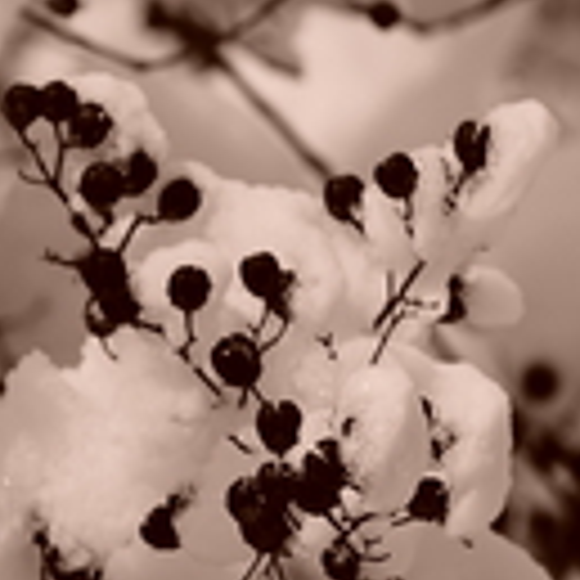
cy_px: 683
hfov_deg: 2.6
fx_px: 12701
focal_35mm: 670
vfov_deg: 2.6
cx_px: -742
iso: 100
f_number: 3.5
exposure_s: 1/1000
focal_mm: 85
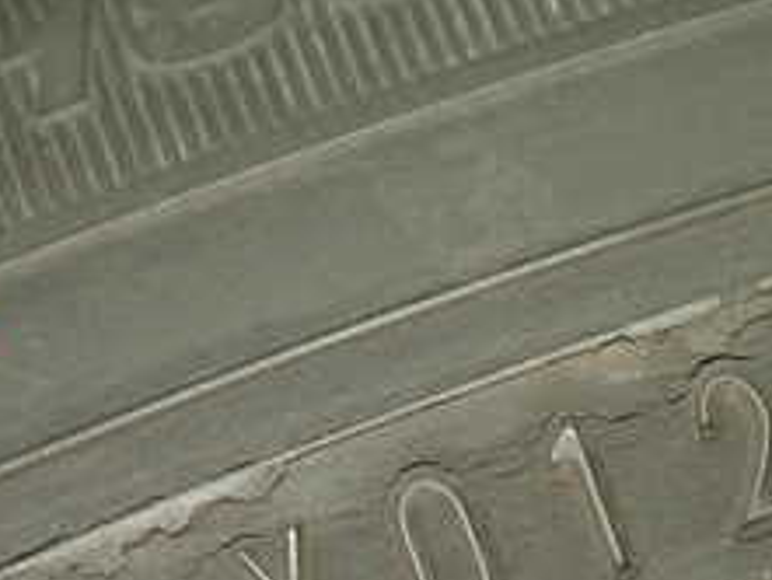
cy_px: 528
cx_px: 622
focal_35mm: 103
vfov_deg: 14.2
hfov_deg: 18.9
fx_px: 2298
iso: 250
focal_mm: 6.83
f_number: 2.7
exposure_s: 1/40
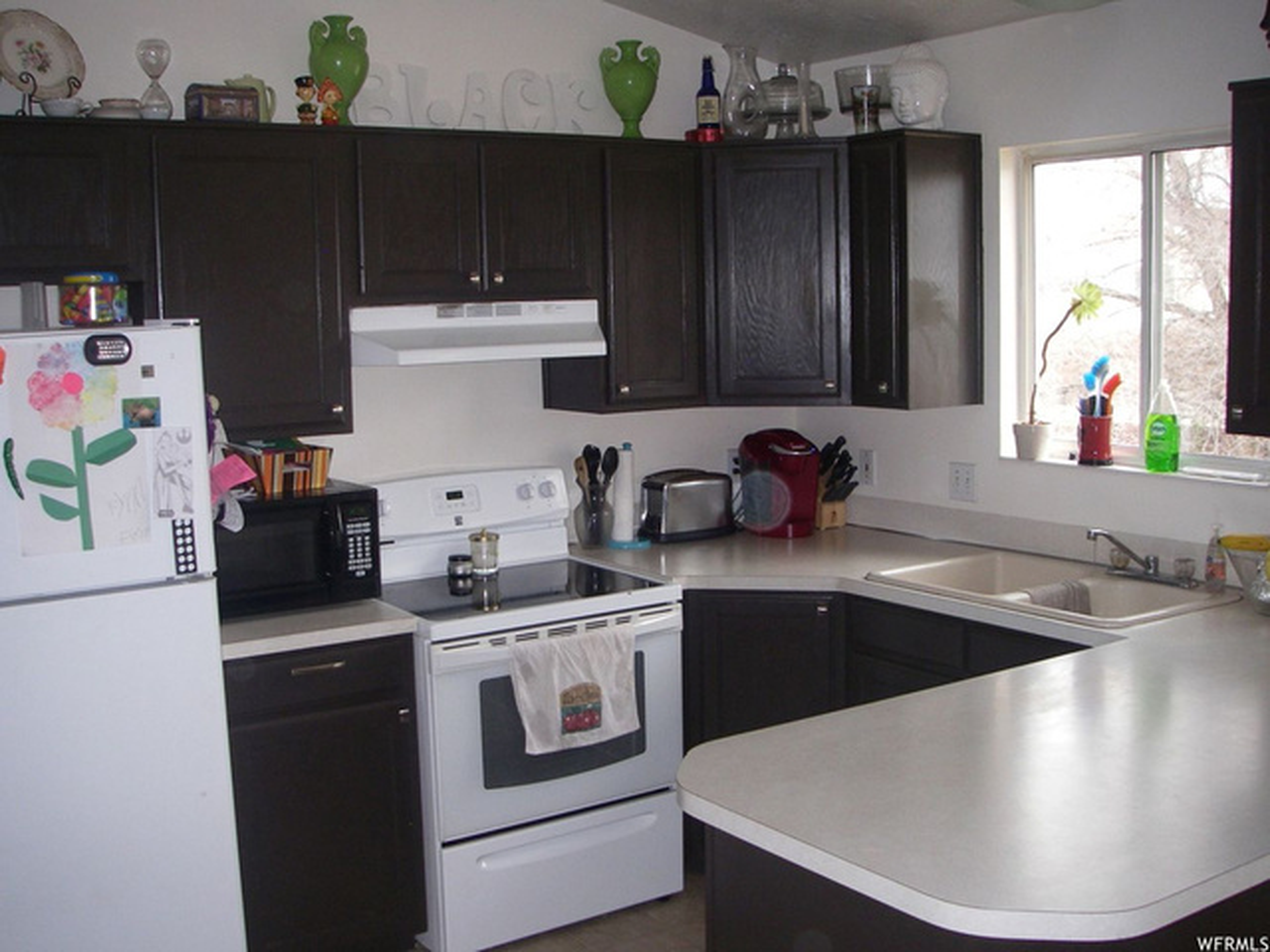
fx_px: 1394
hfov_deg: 49.0
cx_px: 635
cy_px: 476
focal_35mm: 38
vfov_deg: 37.7
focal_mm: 6.3
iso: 160
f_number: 3.3
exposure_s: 1/40
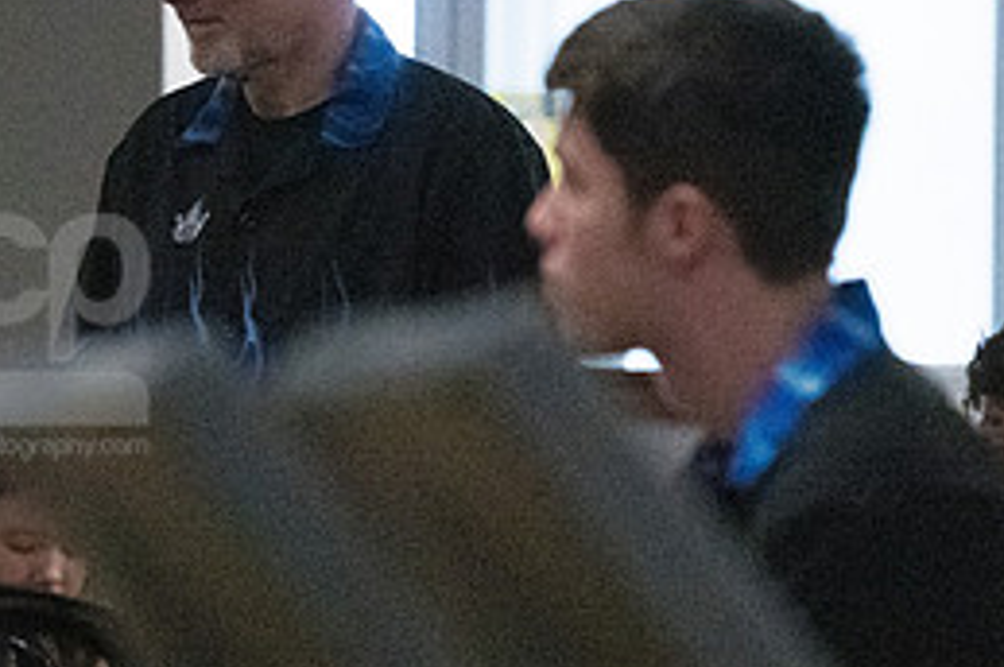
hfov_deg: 3.6
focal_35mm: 571
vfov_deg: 2.4
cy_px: 322
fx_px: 15904
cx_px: 31
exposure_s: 1/1250
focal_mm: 170
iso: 10000
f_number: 4
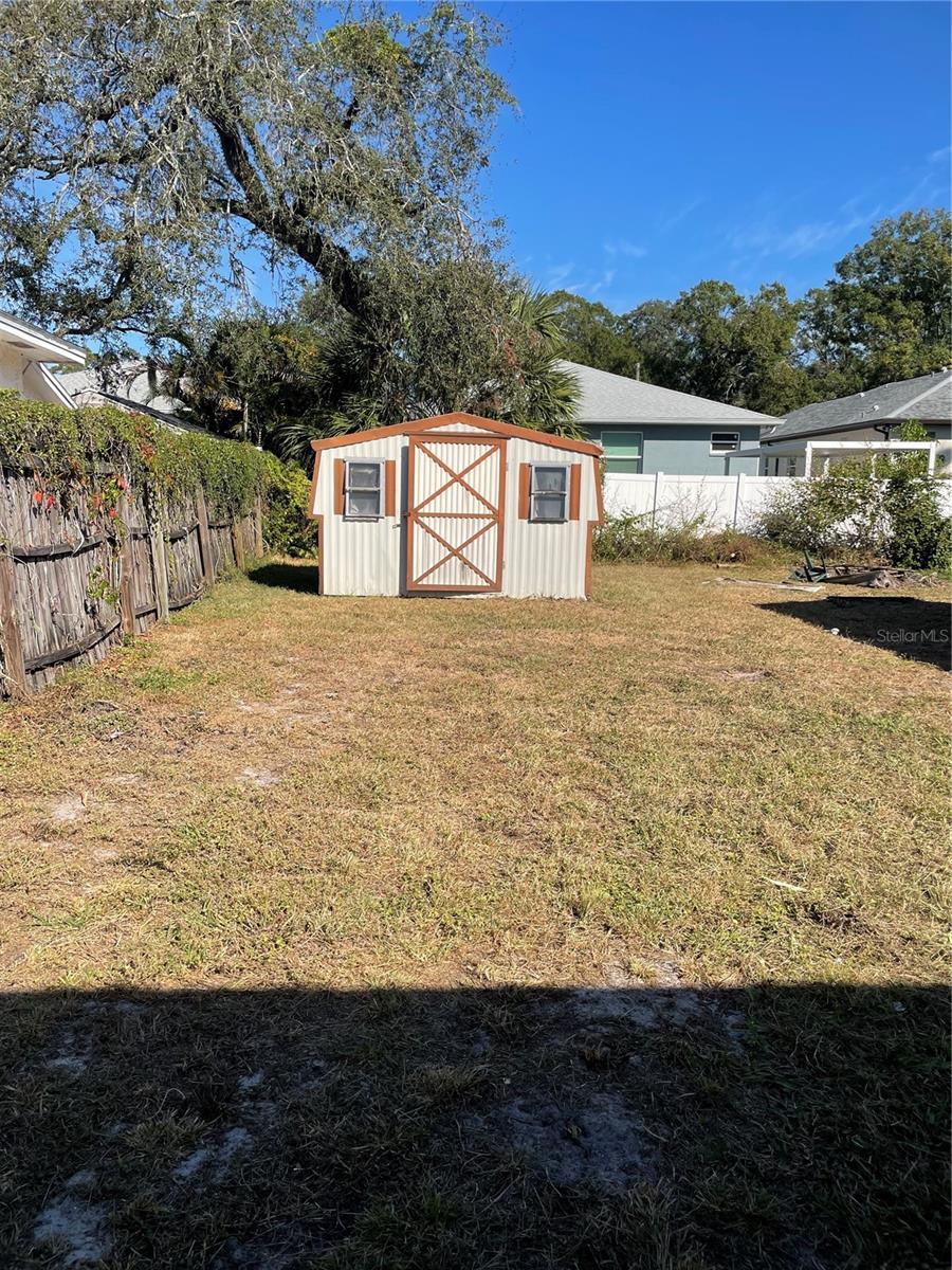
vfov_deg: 67.3
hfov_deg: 53.1
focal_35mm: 26
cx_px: 476
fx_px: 953
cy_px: 635
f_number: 1.6
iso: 32
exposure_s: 1/3300
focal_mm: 4.2
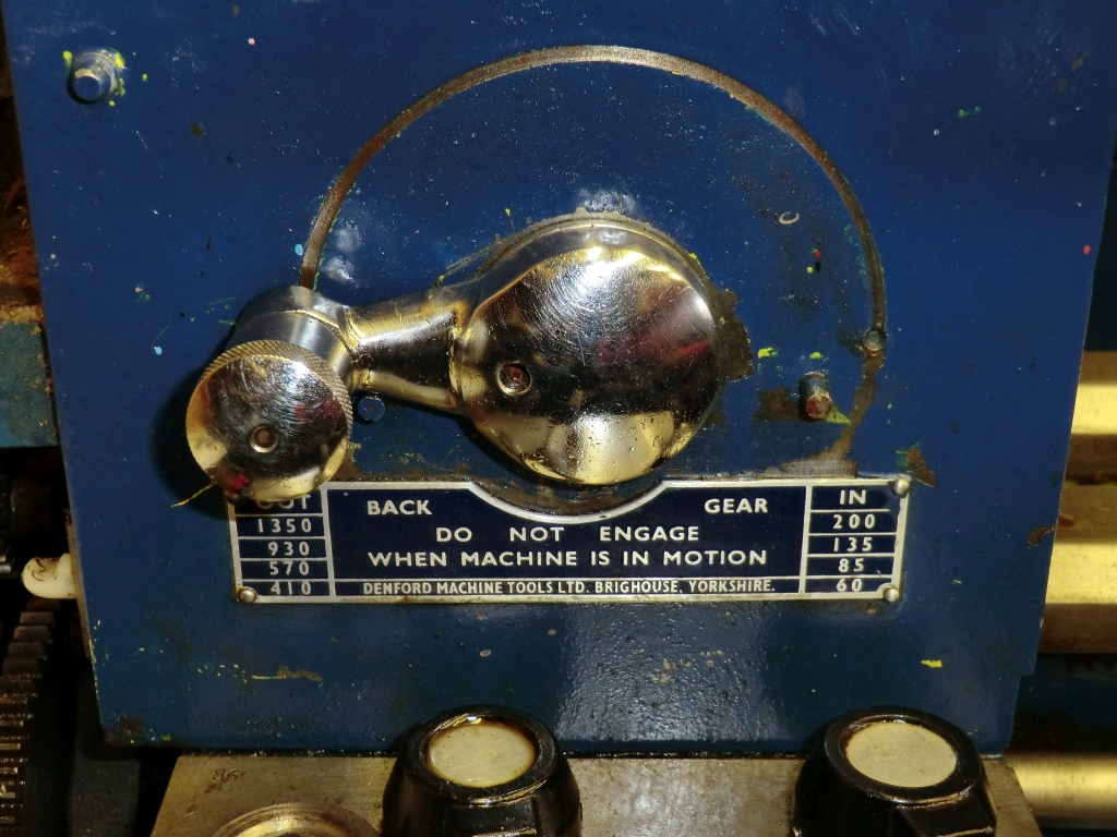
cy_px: 418
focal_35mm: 47
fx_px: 1517
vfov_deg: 30.9
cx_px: 558
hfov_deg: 40.4
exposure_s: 1/60
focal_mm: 8.4
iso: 200
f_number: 4
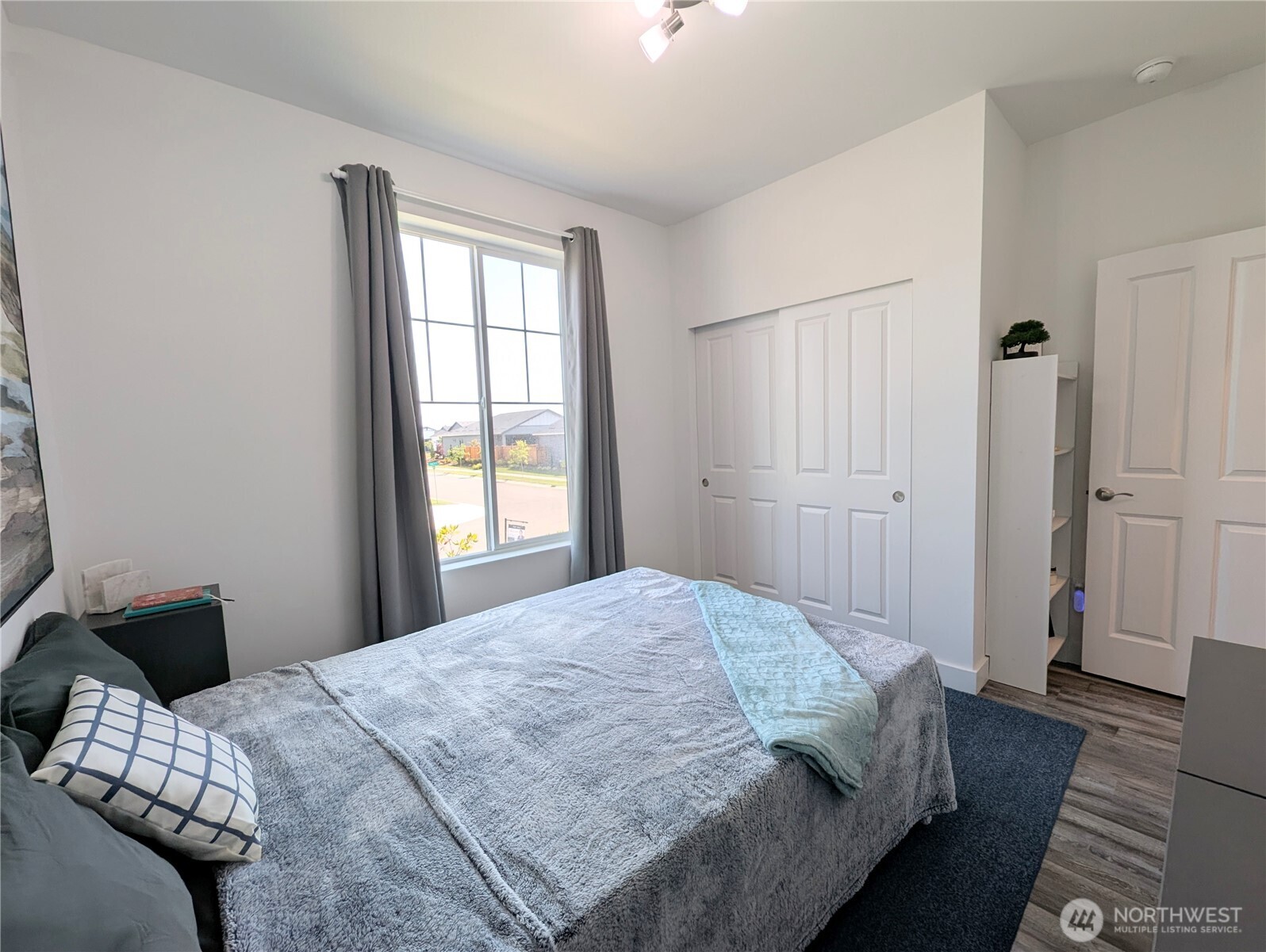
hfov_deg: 106.1
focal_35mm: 13
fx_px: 476
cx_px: 633
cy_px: 476
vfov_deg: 90.0
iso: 56
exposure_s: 1/280
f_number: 2.2
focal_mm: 1.95
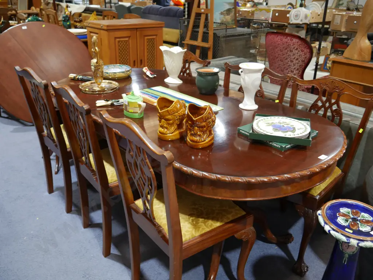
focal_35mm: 30
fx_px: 323
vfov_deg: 46.8
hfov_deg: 59.9
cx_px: 186
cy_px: 140
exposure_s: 1/60
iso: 500
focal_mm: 15
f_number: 3.6
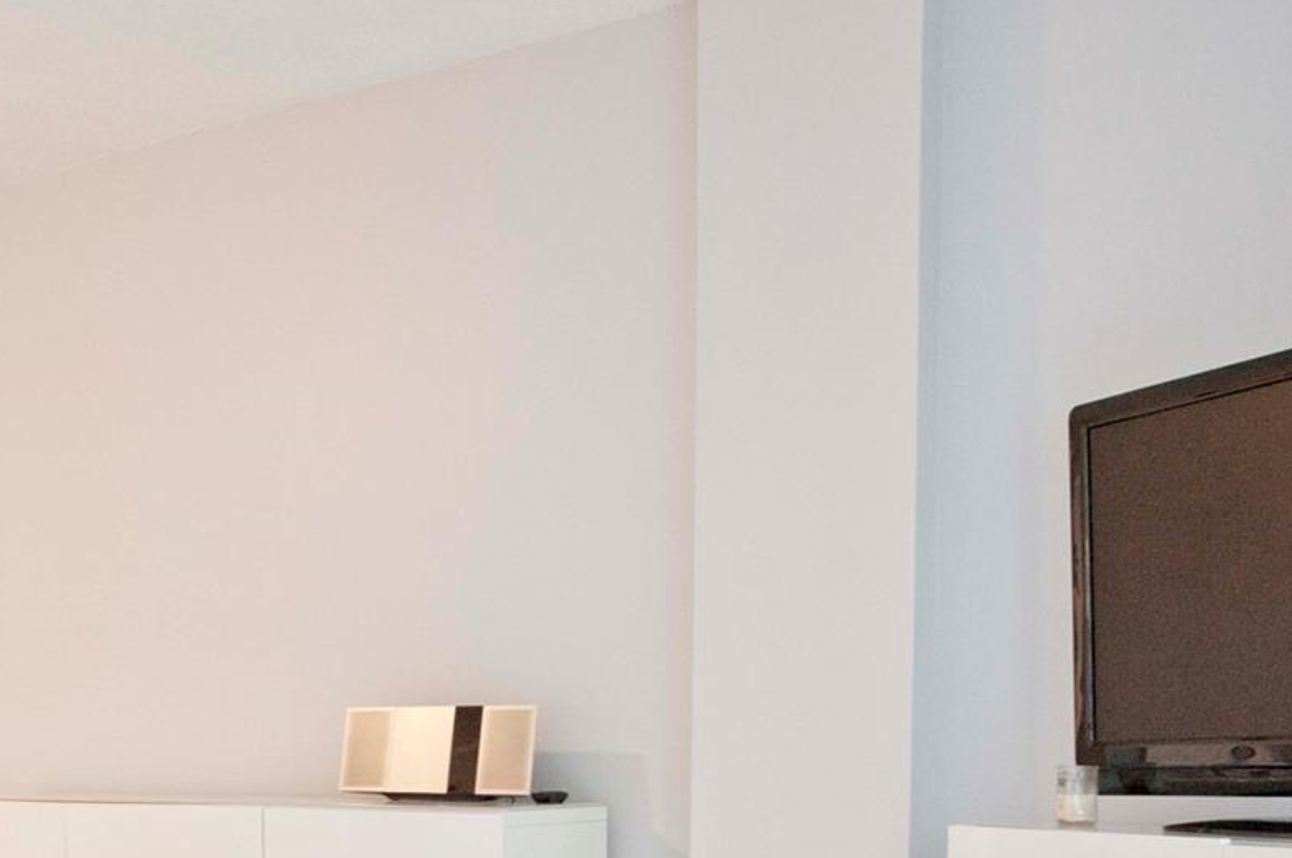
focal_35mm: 49
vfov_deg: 26.1
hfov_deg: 39.5
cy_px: 854
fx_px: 1757
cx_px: 349
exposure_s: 1/50
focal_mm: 24
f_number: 5.6
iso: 1000
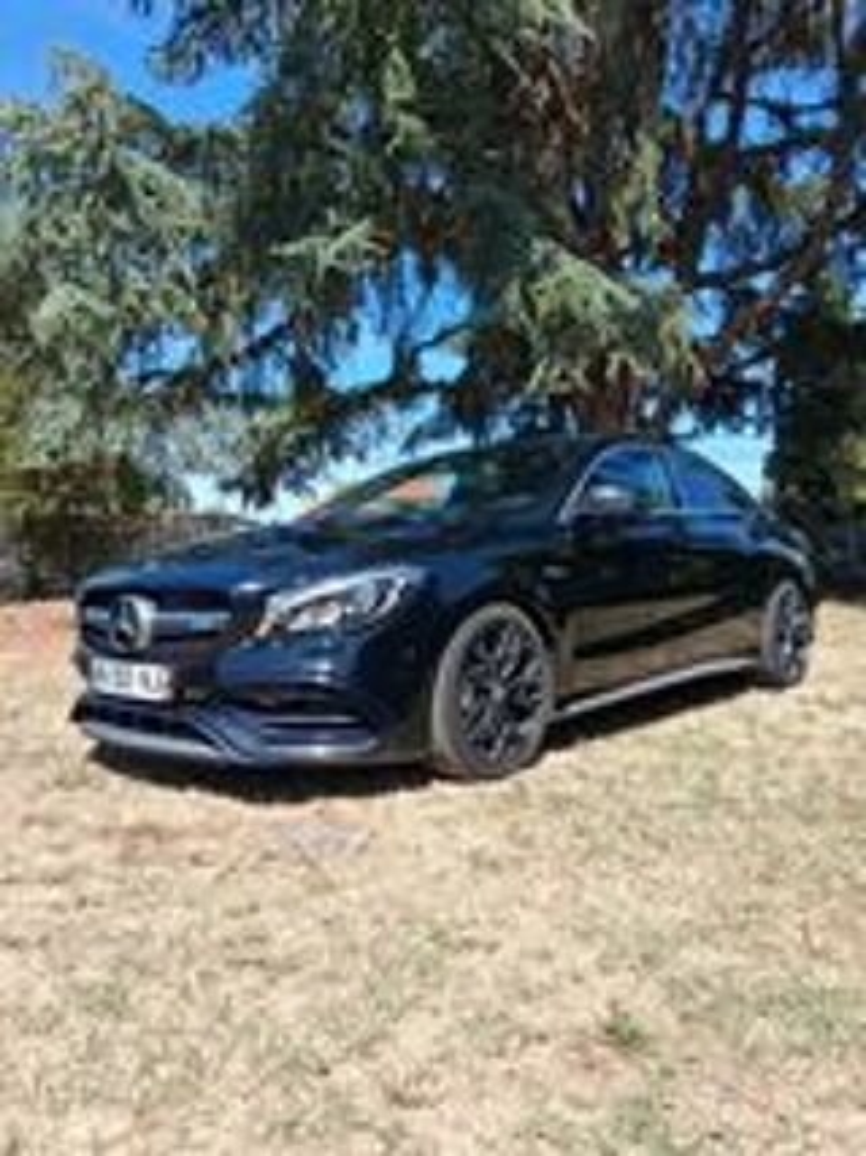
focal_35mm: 27
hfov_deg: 51.3
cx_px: 433
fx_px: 901
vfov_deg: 65.3
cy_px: 578
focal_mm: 4
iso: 25
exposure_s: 1/398
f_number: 1.8
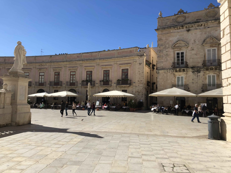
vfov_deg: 49.7
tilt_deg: +3.7
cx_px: 116
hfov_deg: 63.4
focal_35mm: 28
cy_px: 86
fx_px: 187
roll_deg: -0.4
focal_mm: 4
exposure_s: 1/2703
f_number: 1.8
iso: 20
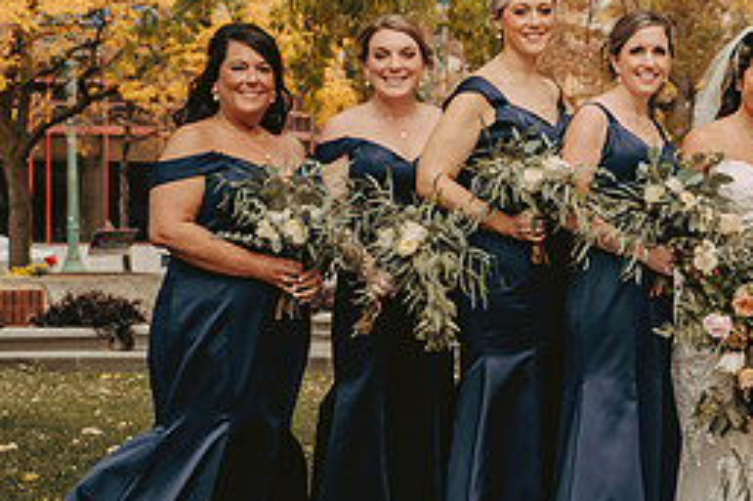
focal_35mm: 149
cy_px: 174
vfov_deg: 9.2
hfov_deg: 13.6
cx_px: 709
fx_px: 3114
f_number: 3.2
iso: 1250
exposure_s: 1/1000
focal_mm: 66
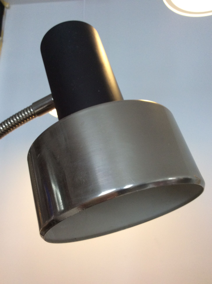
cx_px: 106
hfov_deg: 44.1
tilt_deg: +12.8
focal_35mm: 32
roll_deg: -0.9
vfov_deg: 56.9
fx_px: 262
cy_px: 142
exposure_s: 1/25
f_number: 2.4
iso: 80
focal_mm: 3.3
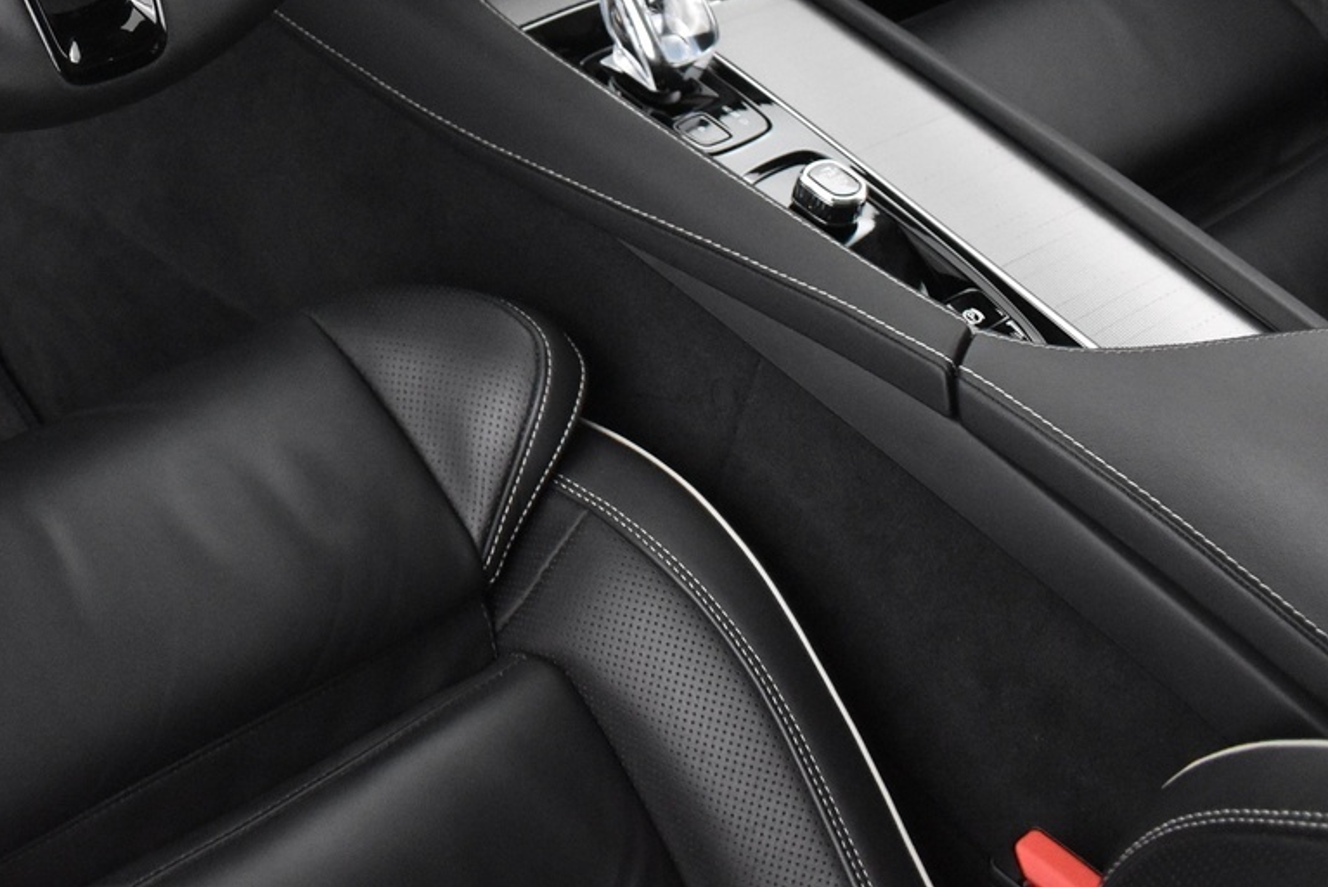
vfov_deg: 22.7
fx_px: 2103
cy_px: -47
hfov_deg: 33.6
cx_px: 194
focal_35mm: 57
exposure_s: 1/25
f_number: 3.5
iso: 3200
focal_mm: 18
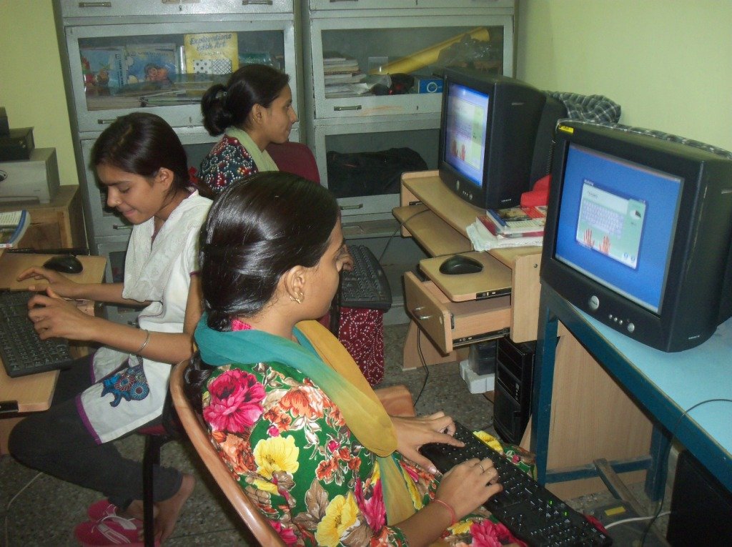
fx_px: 718
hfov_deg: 54.0
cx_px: 366
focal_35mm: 34
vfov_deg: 41.7
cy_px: 274
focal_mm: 5.7
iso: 160
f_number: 2.9
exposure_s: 1/30
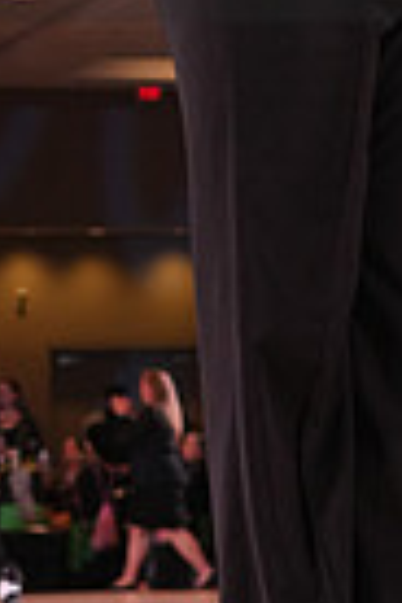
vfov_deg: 9.7
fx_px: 3517
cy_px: -122
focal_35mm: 210
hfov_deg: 6.5
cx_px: 461
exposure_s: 1/200
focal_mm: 50
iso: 1600
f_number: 4.5
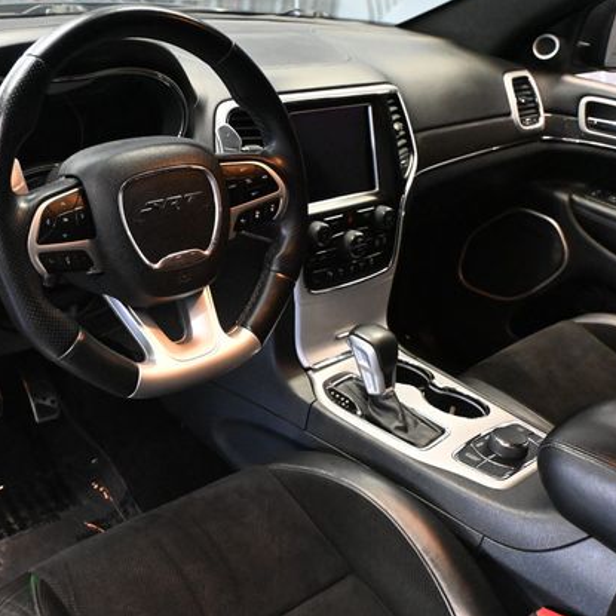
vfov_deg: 43.5
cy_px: 304
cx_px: 181
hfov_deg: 42.6
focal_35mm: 38
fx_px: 772
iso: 7200
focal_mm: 19.5
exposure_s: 1/60
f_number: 3.8
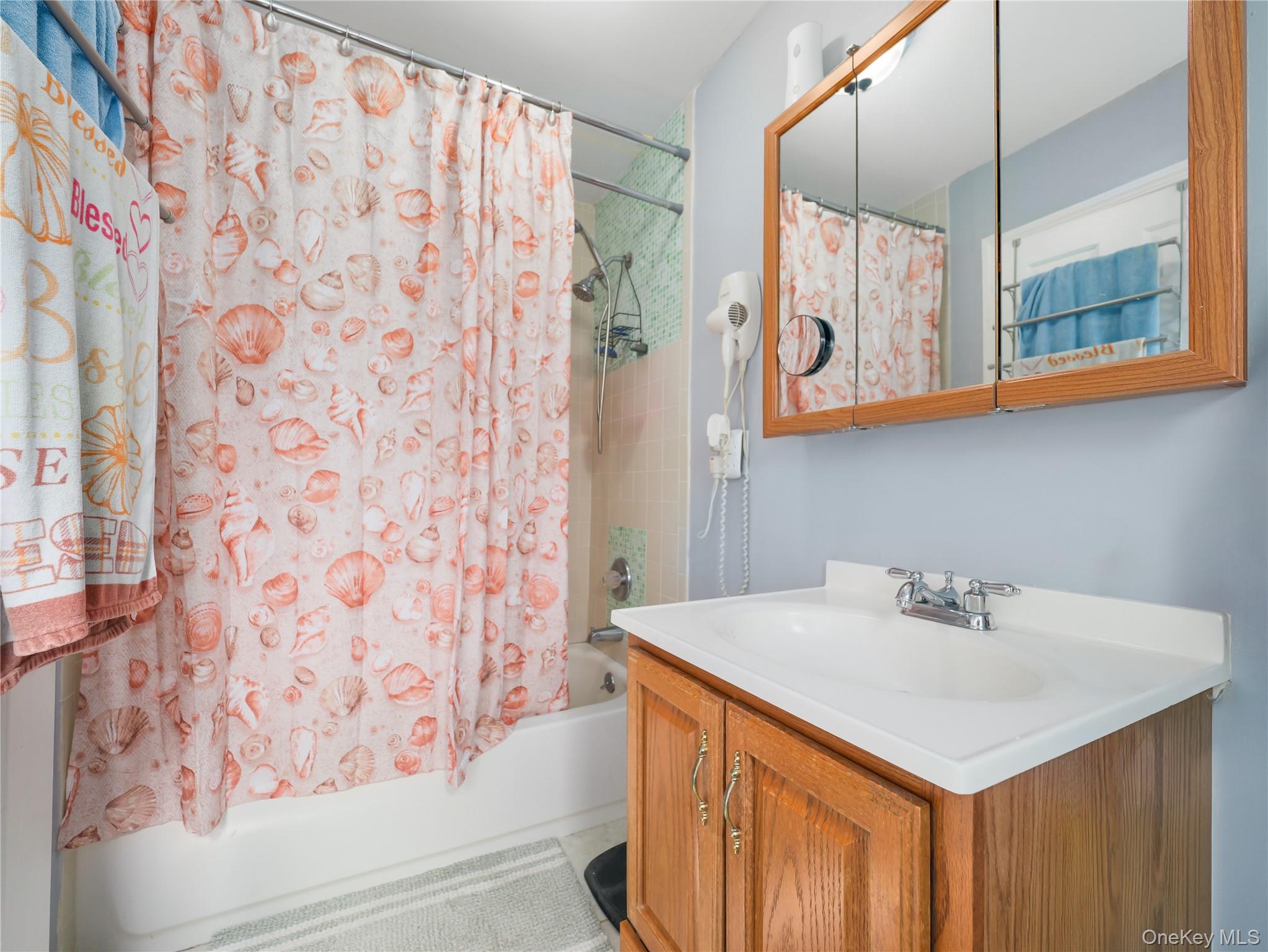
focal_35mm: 14
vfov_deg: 85.7
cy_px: 476
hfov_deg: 102.0
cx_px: 634
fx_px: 513
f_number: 3.5
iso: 800
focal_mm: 7
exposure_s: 1/60
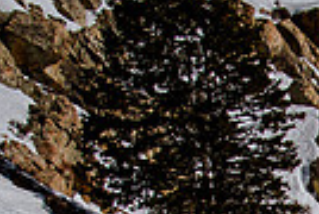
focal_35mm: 249
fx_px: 2211
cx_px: 579
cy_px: 446
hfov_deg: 8.0
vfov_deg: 5.4
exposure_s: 1/3200
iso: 200
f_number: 5.6
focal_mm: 31
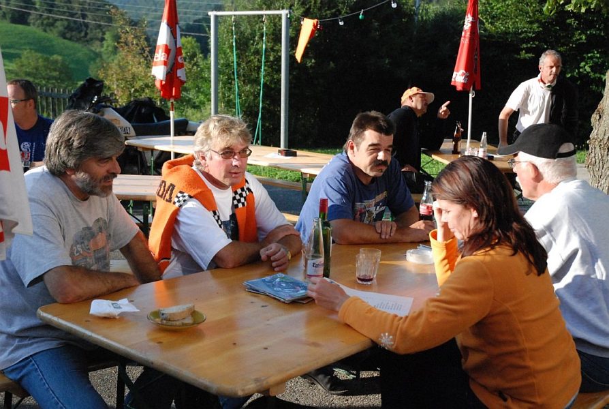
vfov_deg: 26.6
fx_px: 864
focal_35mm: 51
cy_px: 204
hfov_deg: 38.8
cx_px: 304
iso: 1600
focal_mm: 34
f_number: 4.2
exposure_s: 1/3200
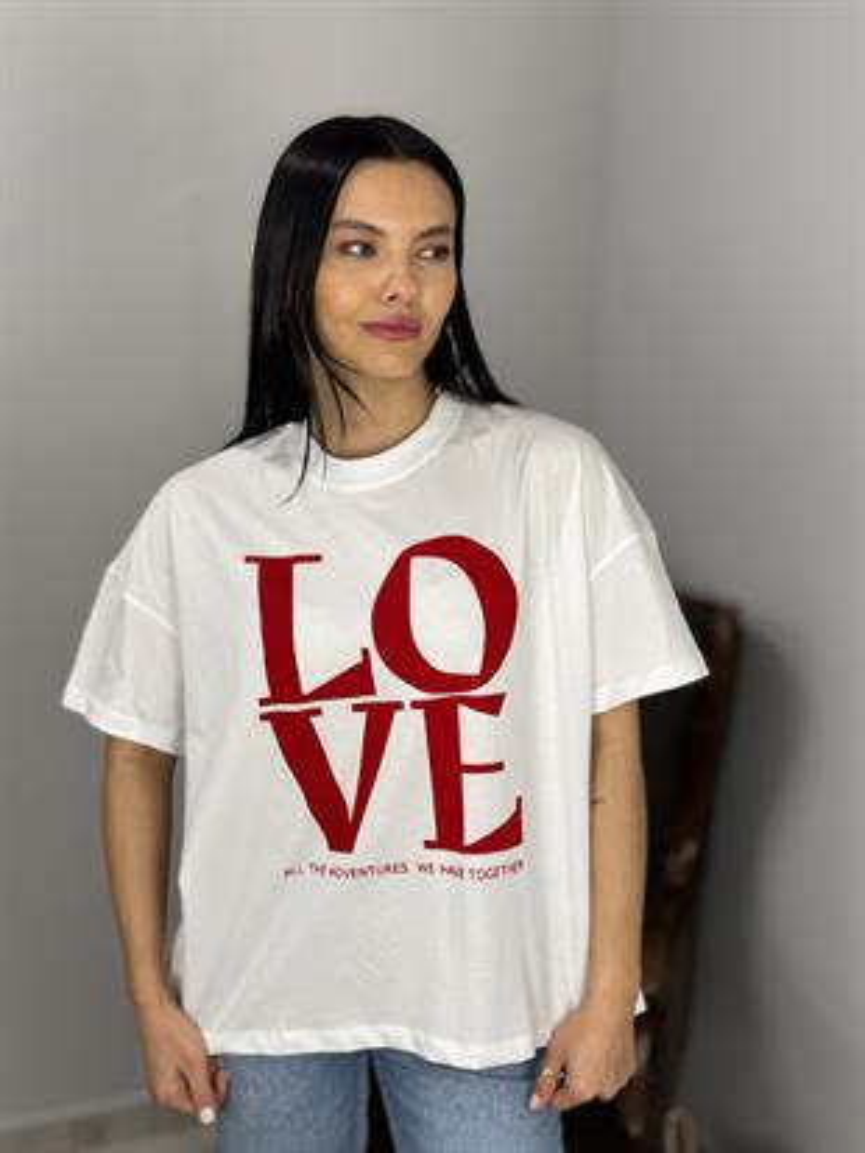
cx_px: 432
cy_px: 576
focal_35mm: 48
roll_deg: -1.7
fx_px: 1598
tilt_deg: -11.7
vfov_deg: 39.6
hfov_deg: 30.3
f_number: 1.78
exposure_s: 1/100
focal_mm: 6.86
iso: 64
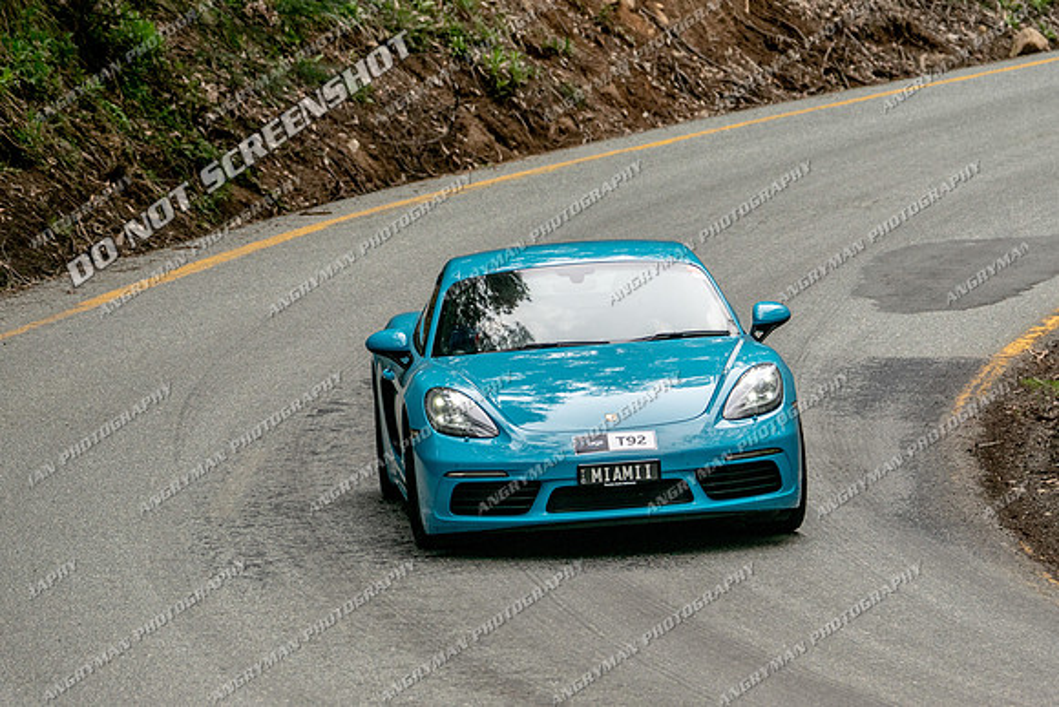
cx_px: 530
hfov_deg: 6.8
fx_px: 8880
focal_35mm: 302
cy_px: 354
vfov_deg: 4.6
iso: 400
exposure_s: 1/640
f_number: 5
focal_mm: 180
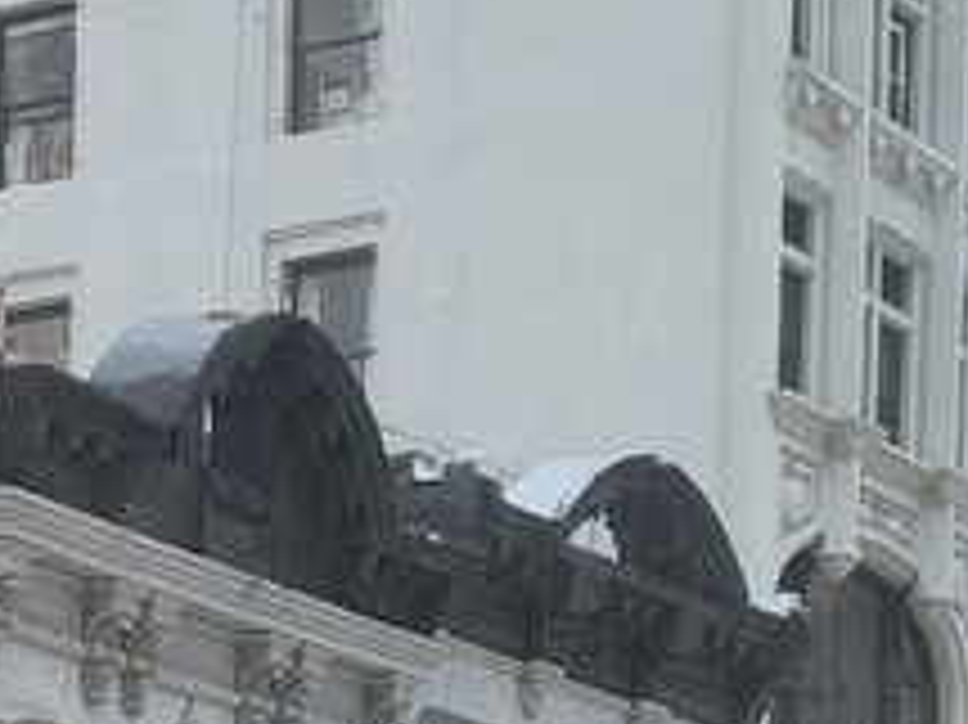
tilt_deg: -1.5
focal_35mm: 149
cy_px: 1637
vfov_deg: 9.1
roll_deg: -1.3
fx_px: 4164
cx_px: 534
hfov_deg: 13.3
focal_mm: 6.93
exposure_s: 1/1149
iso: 80
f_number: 1.8
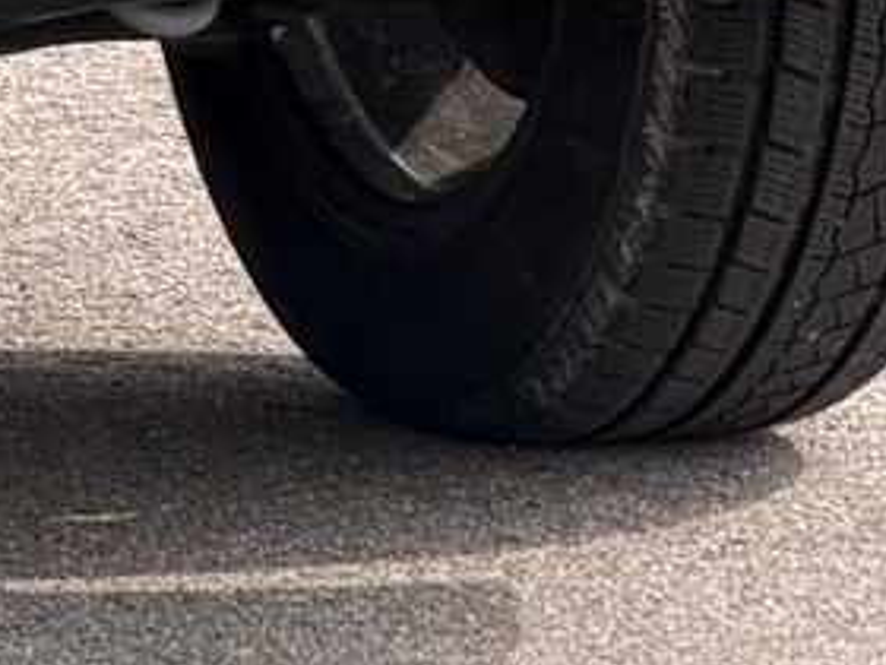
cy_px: -1146
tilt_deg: -3.3
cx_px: -1636
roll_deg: -0.6
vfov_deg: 2.0
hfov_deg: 2.7
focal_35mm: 731
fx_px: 18710
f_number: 2.8
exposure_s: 1/433
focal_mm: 16.89
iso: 50
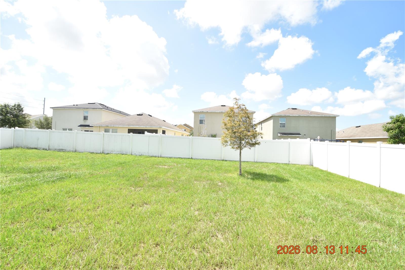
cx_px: 202
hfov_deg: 100.4
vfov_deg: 77.3
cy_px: 135
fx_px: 169
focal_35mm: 15
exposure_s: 1/350
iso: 200
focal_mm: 10
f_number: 9.5
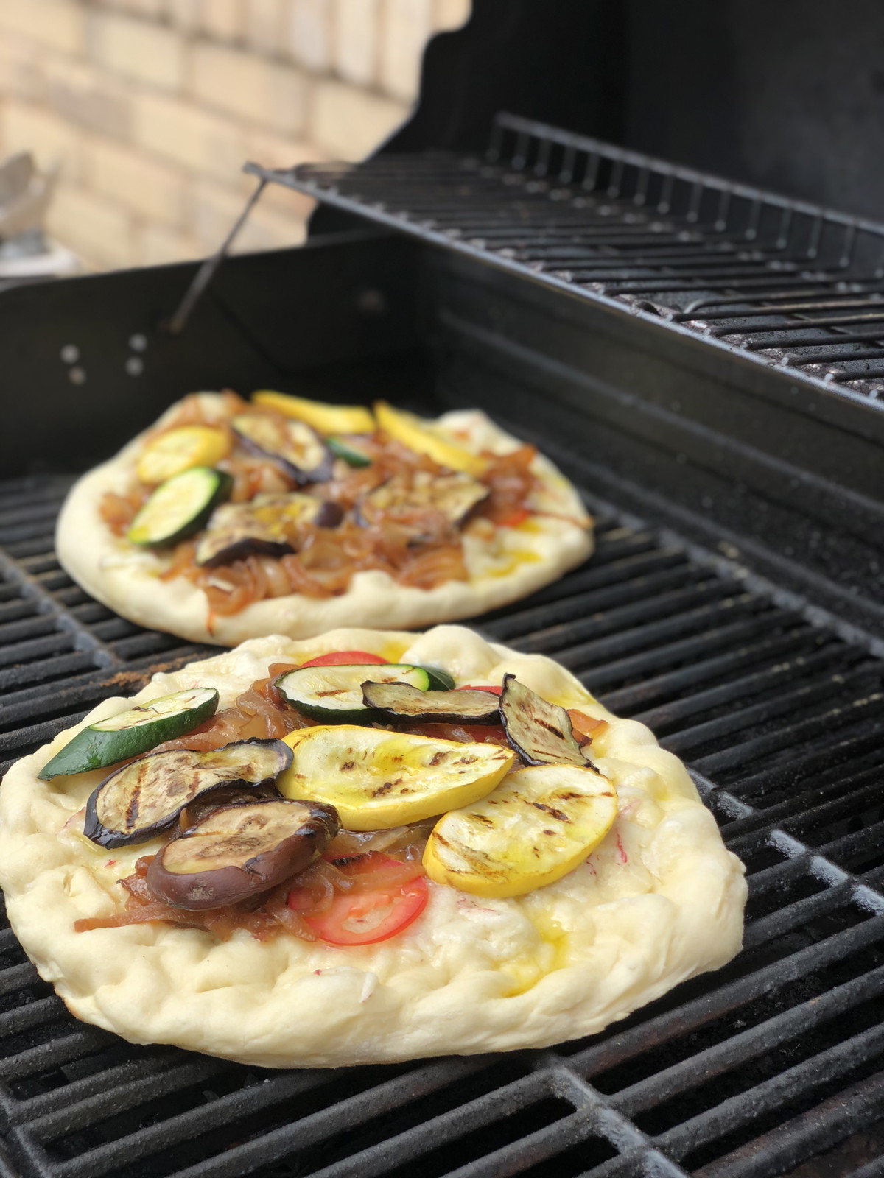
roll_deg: -0.8
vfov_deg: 36.8
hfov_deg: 28.0
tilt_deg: -26.6
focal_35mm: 52
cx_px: 442
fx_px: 1771
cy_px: 589
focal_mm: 6
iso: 16
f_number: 2.4
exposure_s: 1/565
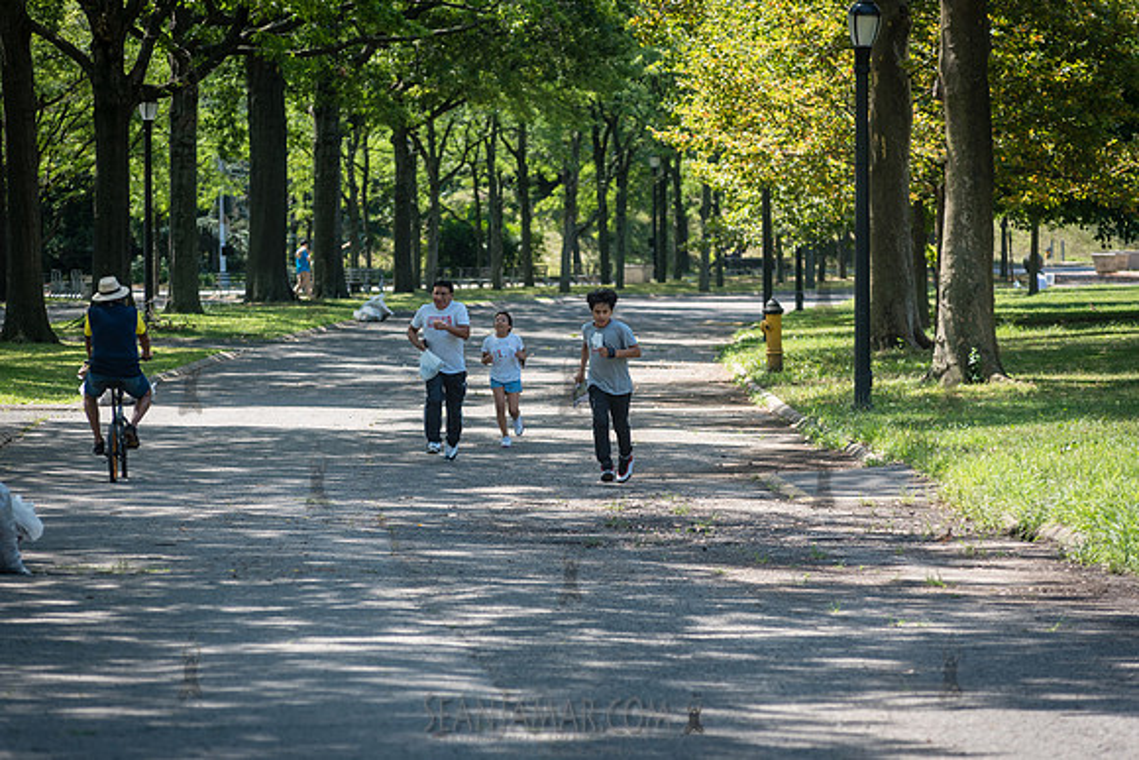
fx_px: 5854
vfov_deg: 7.4
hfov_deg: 11.1
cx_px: 570
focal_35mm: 185
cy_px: 380
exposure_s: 1/1000
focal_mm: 185
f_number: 5
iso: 500
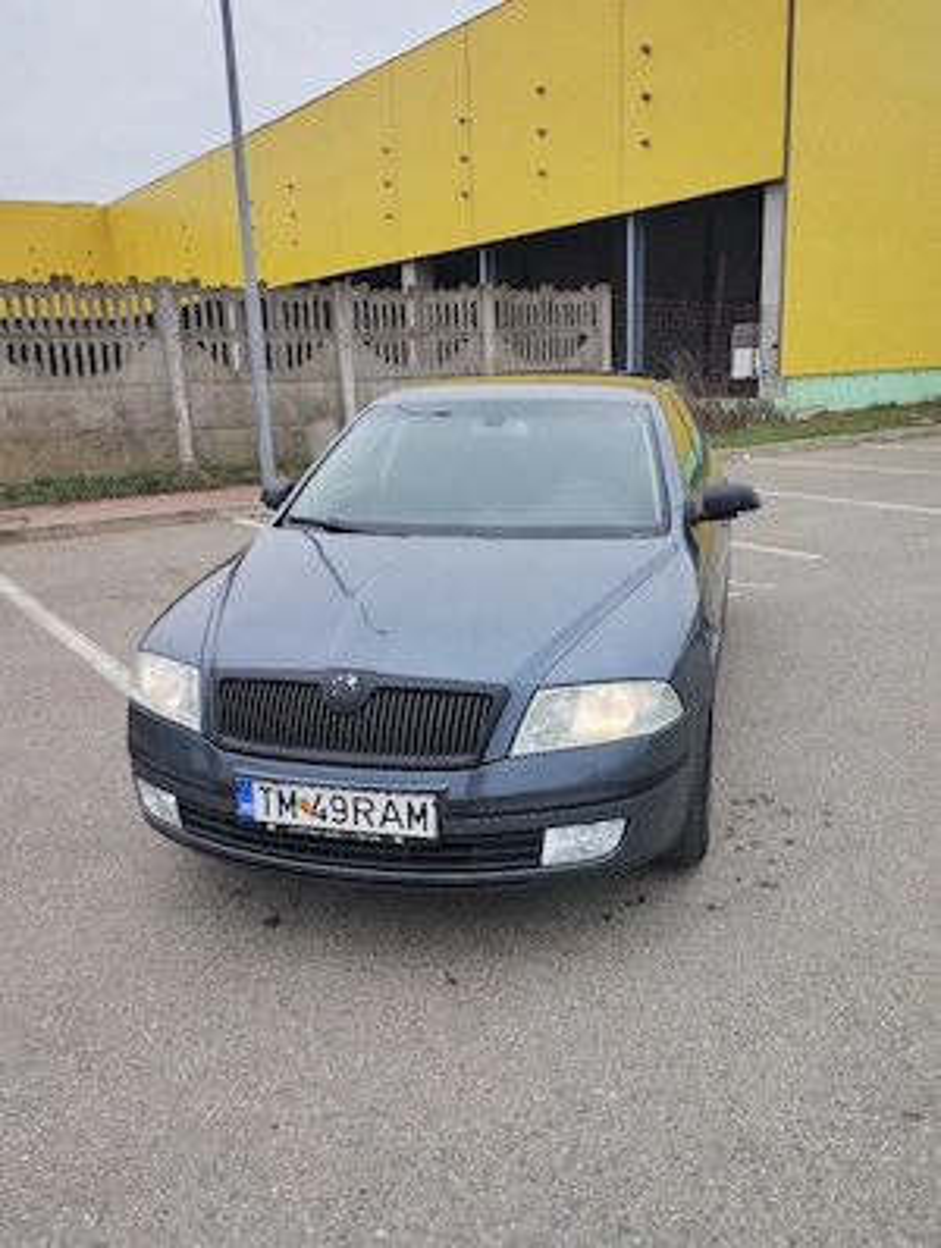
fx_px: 1012
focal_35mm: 28
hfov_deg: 49.9
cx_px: 470
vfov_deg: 63.4
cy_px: 624
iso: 100
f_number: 1.8
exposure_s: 1/323
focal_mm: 4.27
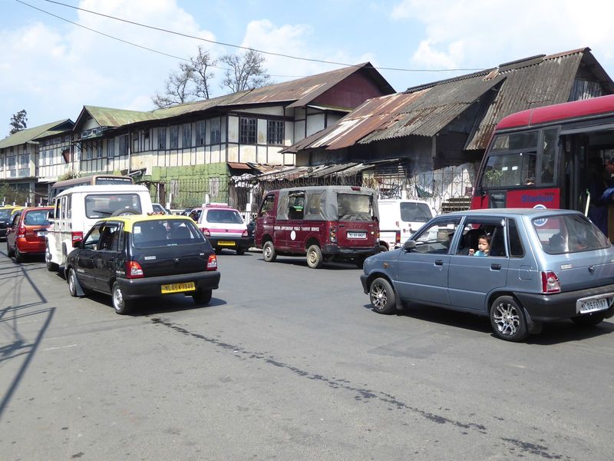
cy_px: 230
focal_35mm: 39
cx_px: 307
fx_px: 692
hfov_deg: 47.9
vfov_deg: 36.8
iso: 80
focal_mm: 6.7
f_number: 3.7
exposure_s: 1/400
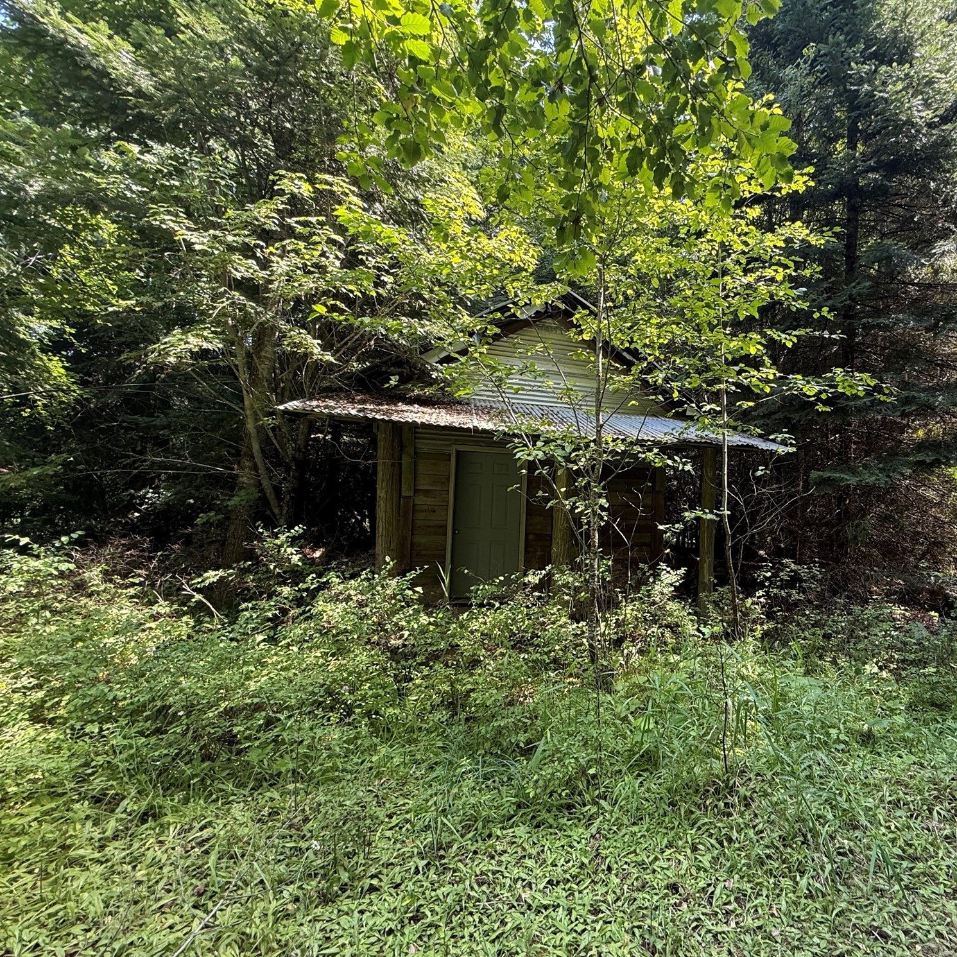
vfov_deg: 84.0
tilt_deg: +3.7
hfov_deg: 81.0
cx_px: 642
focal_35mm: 17
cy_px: 486
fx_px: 532
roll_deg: -1.6
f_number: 2.2
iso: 100
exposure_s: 1/99
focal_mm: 2.22
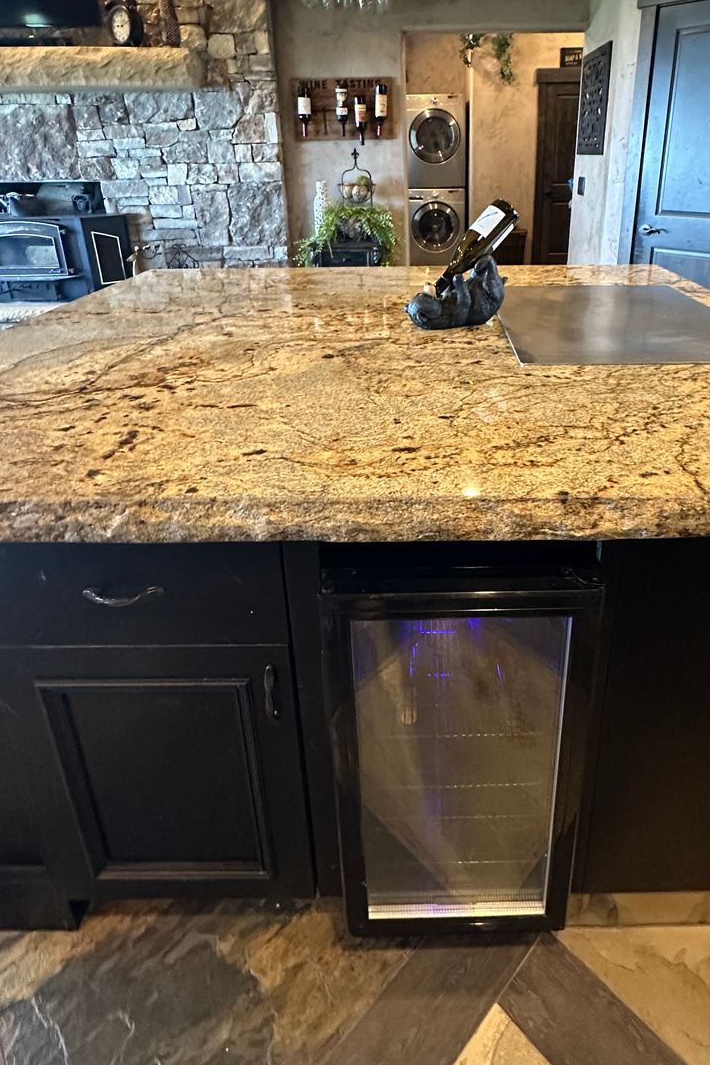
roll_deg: +0.0
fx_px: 621
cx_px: 428
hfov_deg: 59.0
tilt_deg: -19.8
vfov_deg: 79.2
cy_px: 379
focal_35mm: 21
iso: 640
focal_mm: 2.22
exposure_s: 1/60
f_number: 2.2
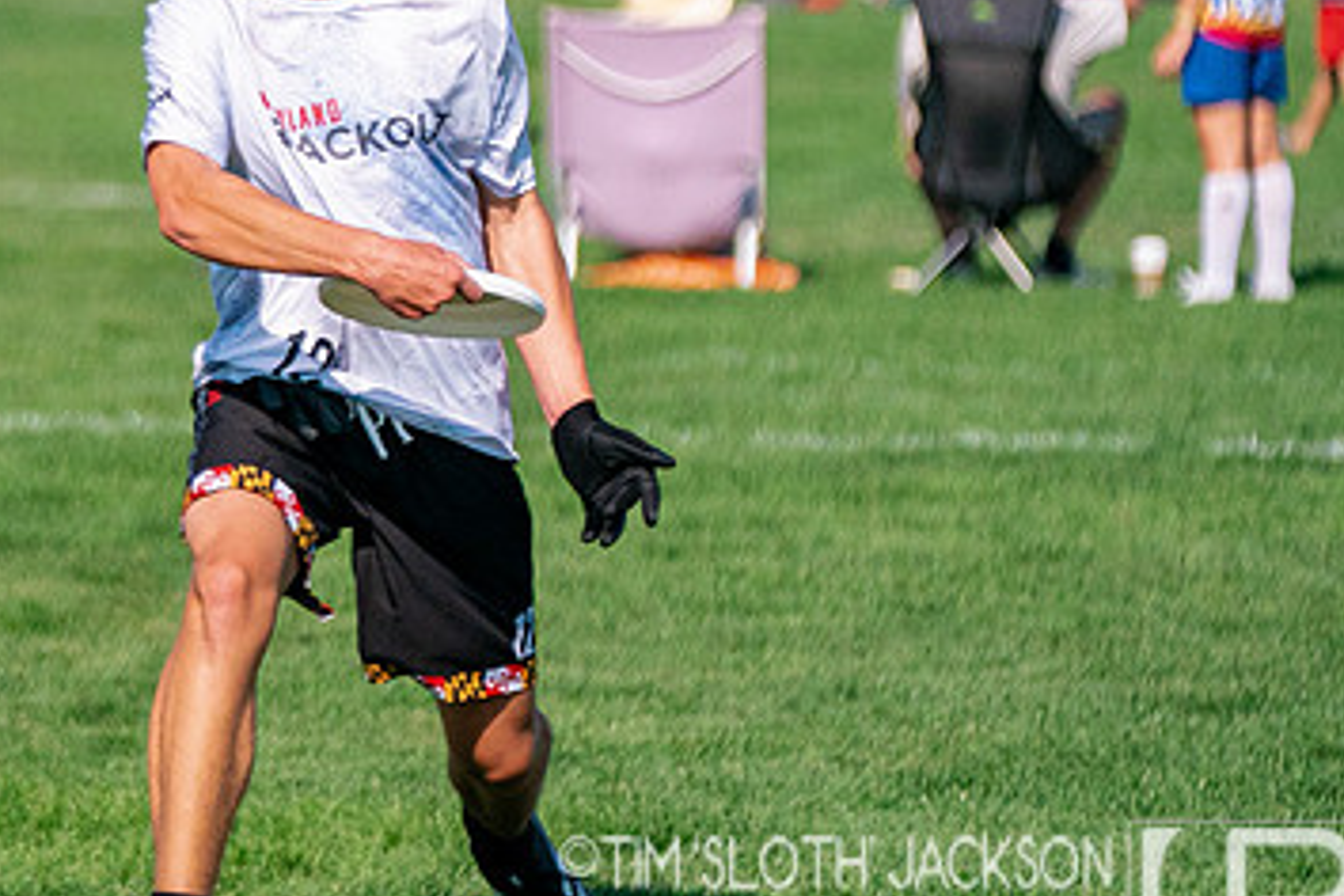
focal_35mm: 463
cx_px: 39
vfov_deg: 3.0
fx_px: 17284
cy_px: 171
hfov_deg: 4.4
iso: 1000
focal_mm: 159
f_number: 2.8
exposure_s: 1/32000
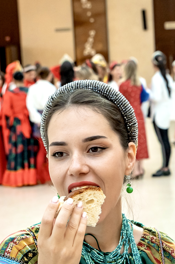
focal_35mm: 120
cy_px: 224
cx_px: 187
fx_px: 876
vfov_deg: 16.9
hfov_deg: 11.3
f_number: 4.5
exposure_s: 1/200
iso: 800
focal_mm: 38
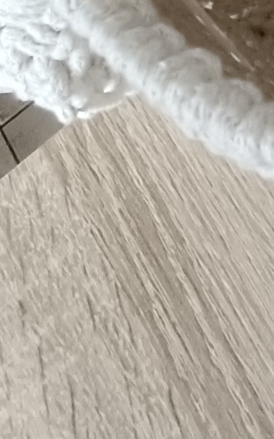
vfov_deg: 20.4
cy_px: -328
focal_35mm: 75
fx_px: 896
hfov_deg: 13.8
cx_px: 604
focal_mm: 1.66
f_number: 2.2
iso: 317
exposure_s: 1/50
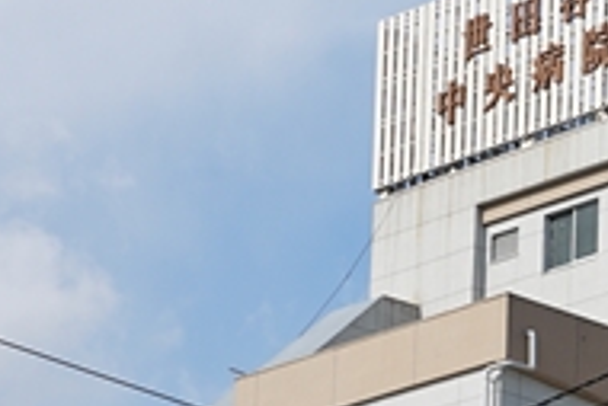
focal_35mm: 206
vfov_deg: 6.6
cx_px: 1056
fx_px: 3482
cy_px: 473
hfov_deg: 9.5
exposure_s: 1/250
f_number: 8
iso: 100
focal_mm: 33
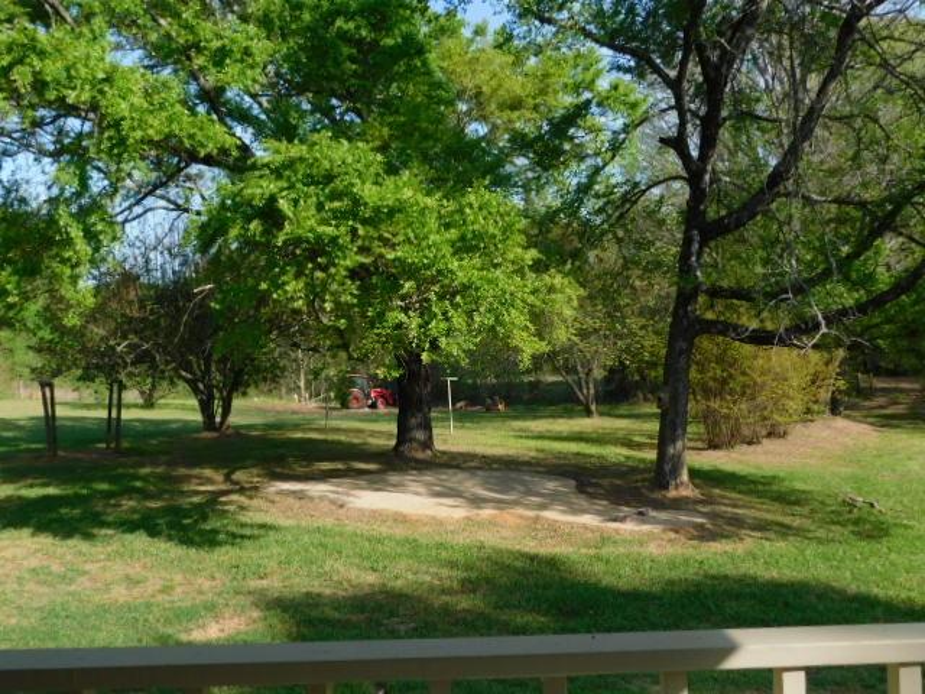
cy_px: 347
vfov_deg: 46.8
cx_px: 462
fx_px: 802
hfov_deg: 60.0
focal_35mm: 30
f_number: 3.2
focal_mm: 5.3
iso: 125
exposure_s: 1/800
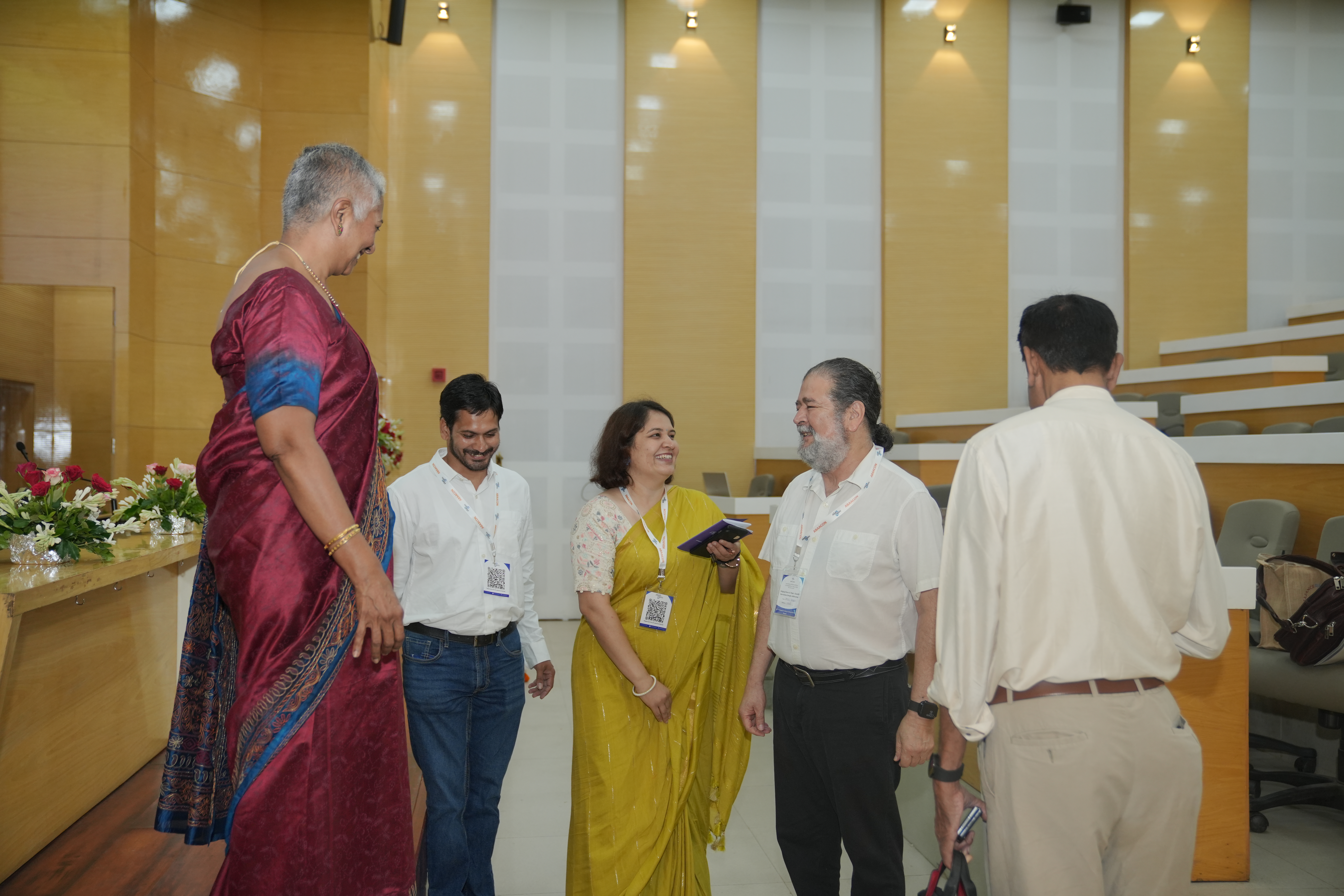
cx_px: 672
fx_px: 1195
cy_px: 448
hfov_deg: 58.7
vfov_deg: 41.1
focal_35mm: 32
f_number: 2.8
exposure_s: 1/250
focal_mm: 32
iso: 640
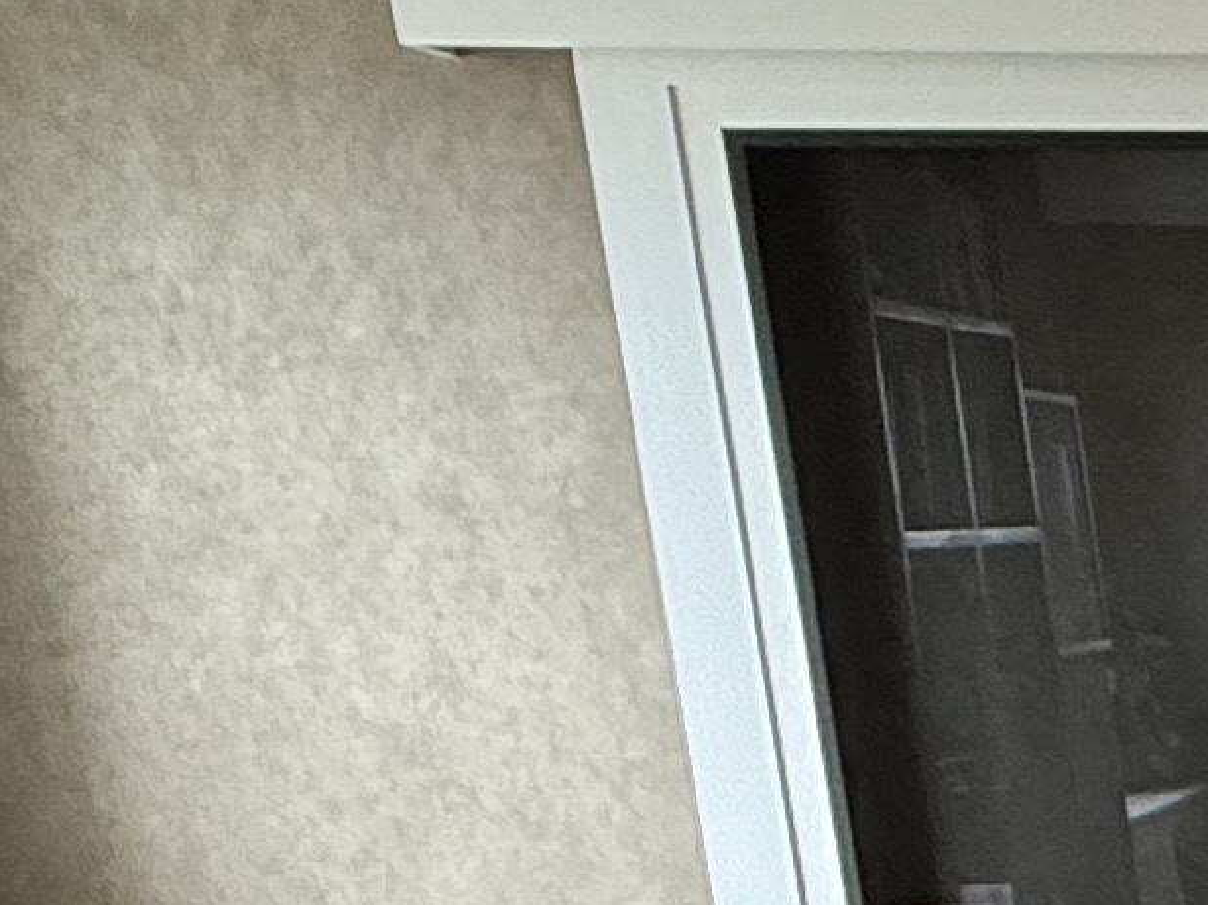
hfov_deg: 14.7
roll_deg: +1.8
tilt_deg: -12.0
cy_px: 1190
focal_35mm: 92
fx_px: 3209
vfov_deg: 15.3
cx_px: 2800
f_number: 2.2
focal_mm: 2.22
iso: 200
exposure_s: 1/60
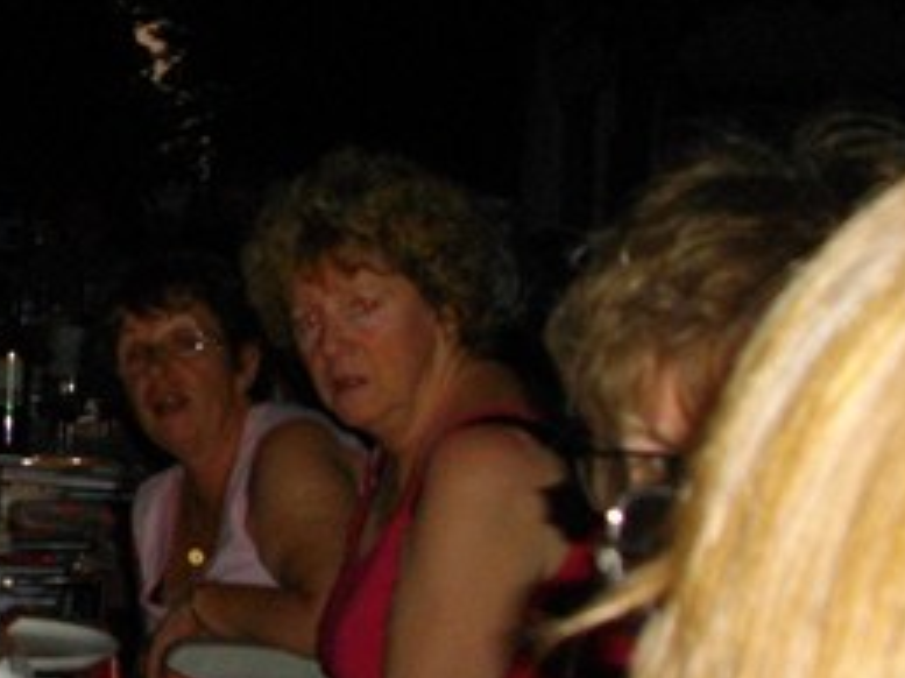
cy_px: 287
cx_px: -112
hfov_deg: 19.0
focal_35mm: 99
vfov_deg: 14.9
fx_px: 2587
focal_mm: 5.7
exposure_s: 1/50
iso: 200
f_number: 2.9
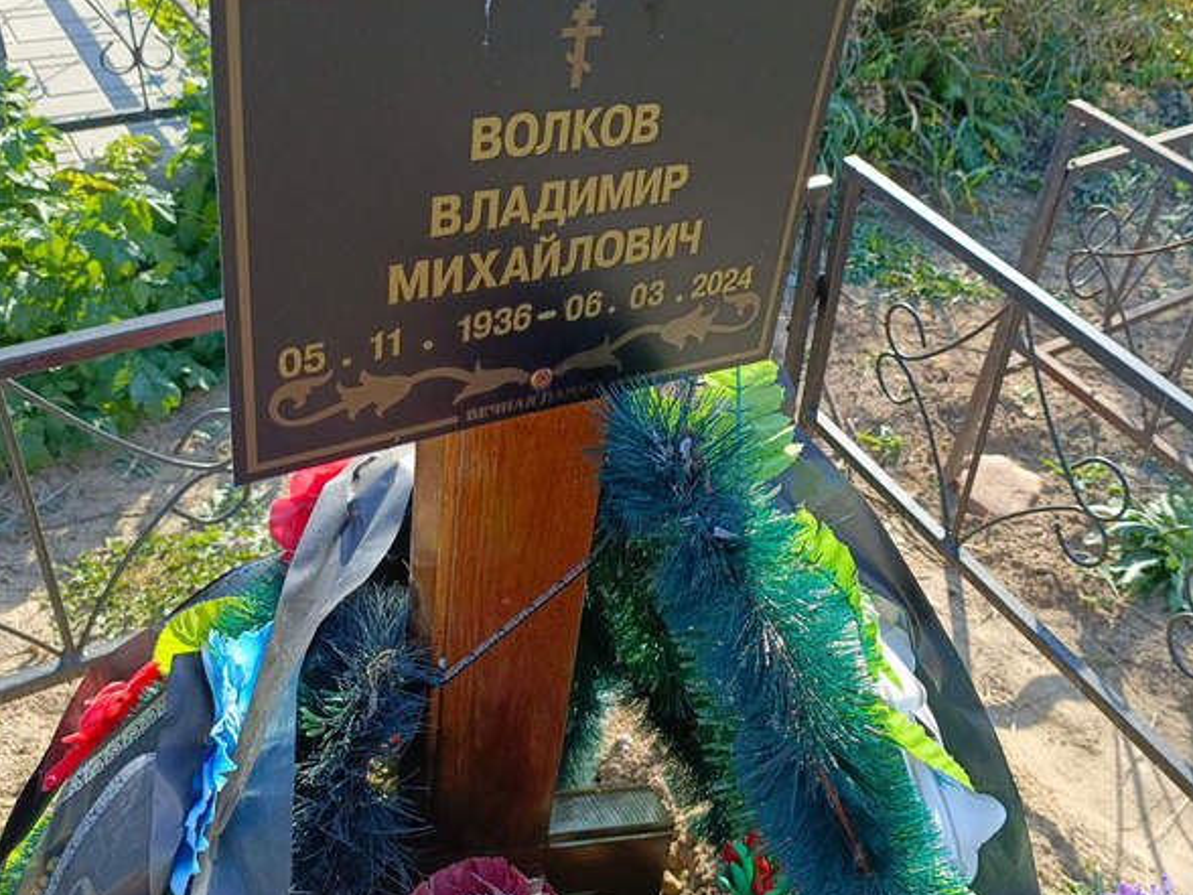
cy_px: 377
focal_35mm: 34
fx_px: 1172
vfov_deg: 41.7
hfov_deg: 53.4
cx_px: 745
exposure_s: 1/317
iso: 112
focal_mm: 4.76
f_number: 1.69
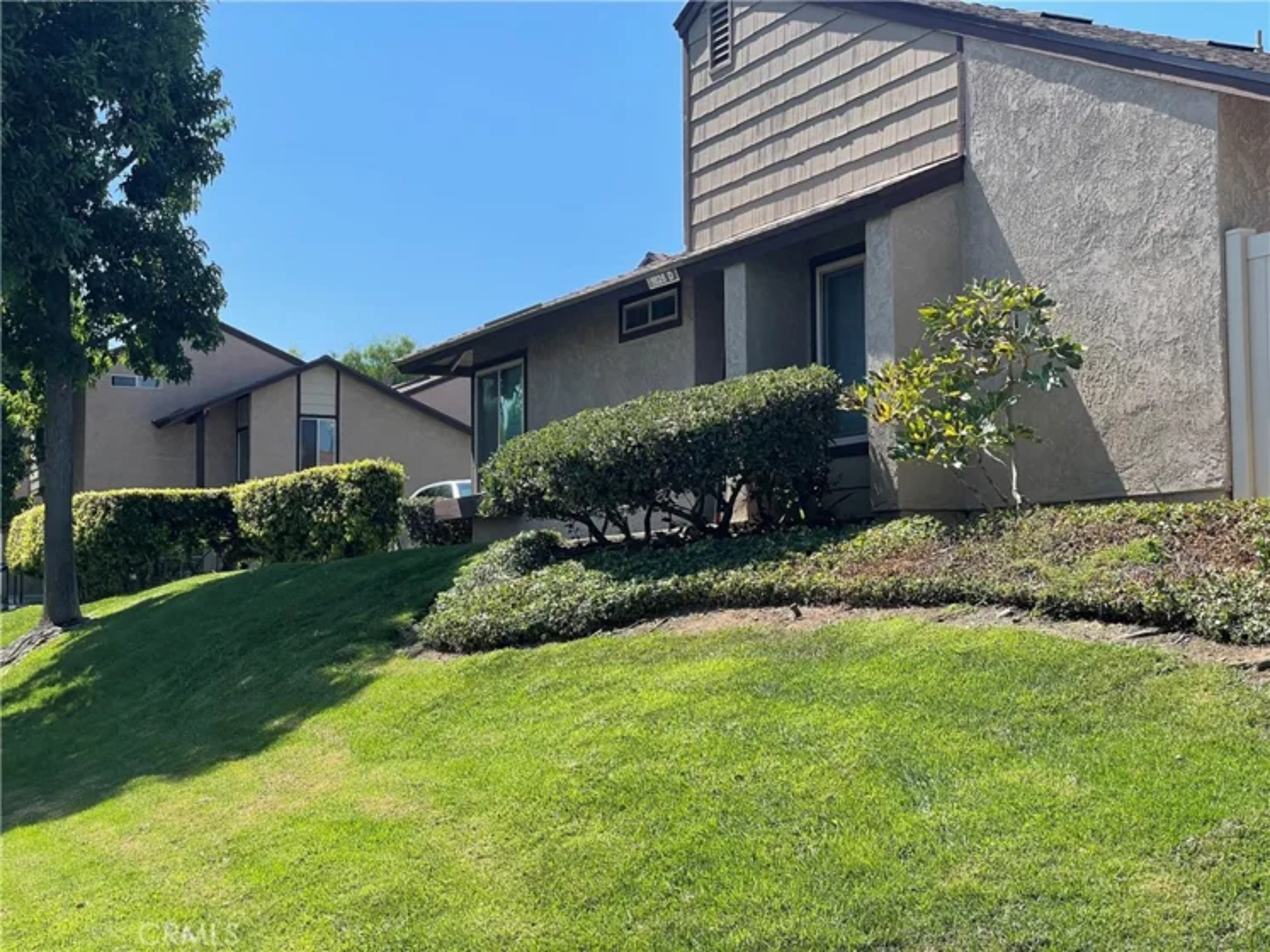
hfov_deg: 36.8
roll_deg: +0.1
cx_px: 635
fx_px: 1907
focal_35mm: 52
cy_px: 476
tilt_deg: +3.3
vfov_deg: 28.0
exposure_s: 1/1065
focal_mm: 6
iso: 25
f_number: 2
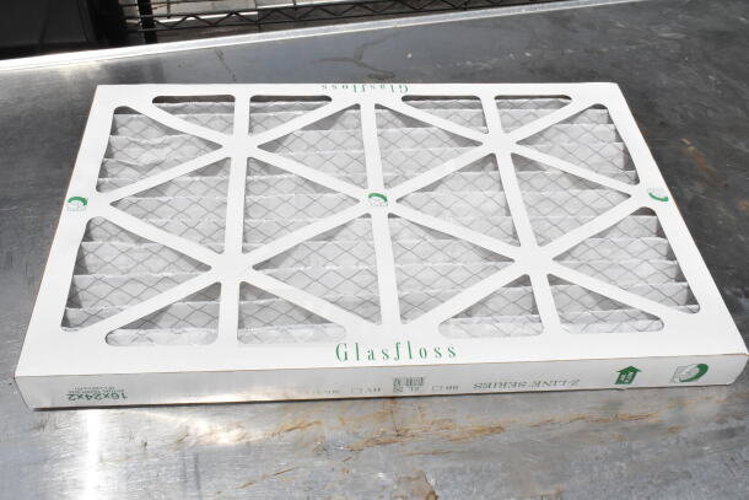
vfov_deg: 35.5
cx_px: 374
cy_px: 250
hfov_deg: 51.3
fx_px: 780
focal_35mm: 38
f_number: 20
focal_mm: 25
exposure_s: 1/1600
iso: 1600
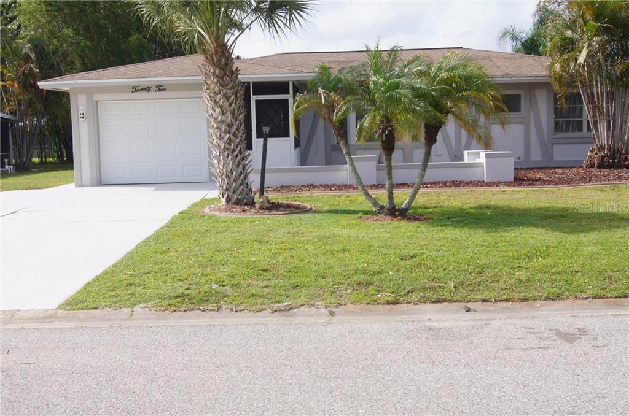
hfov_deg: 43.7
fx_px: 785
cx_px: 314
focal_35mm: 45
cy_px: 208
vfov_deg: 29.7
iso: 100
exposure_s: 1/100
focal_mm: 30
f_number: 13
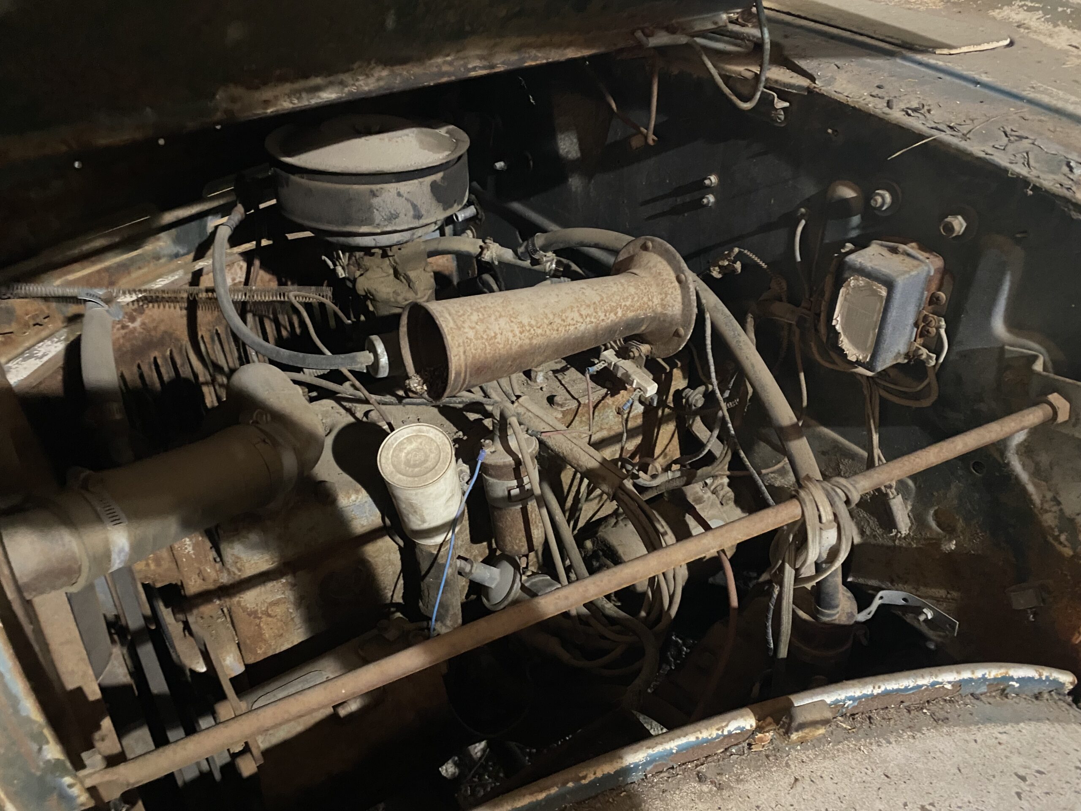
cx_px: 540
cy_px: 406
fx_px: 812
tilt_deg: -34.4
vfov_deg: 53.1
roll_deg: -0.4
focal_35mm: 26
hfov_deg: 67.3
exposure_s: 1/30
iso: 1000
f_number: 1.8
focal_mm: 4.25
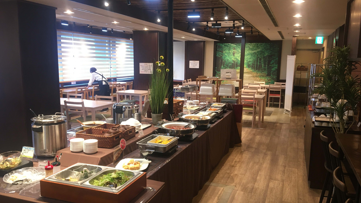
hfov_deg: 61.0
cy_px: 112
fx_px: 306
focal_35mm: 32
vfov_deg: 36.6
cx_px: 181
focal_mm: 4.15
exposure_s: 1/30
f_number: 2.2
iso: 80
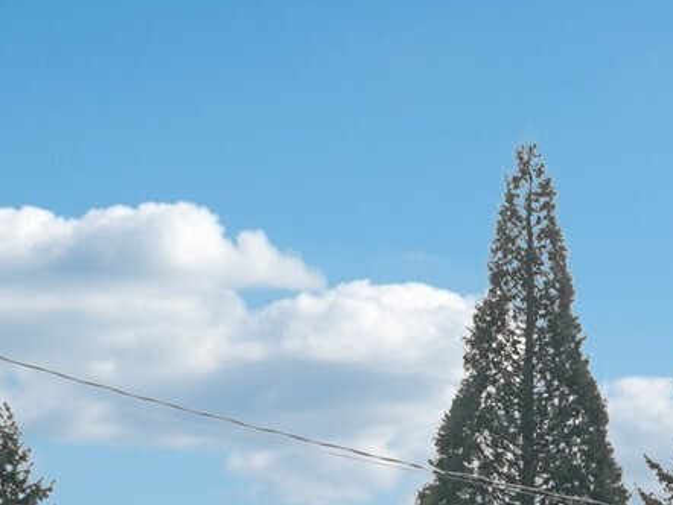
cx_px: 1012
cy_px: 831
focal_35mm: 59
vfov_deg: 20.1
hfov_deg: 25.0
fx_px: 1148
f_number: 8
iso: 1600
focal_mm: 16
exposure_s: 1/2000
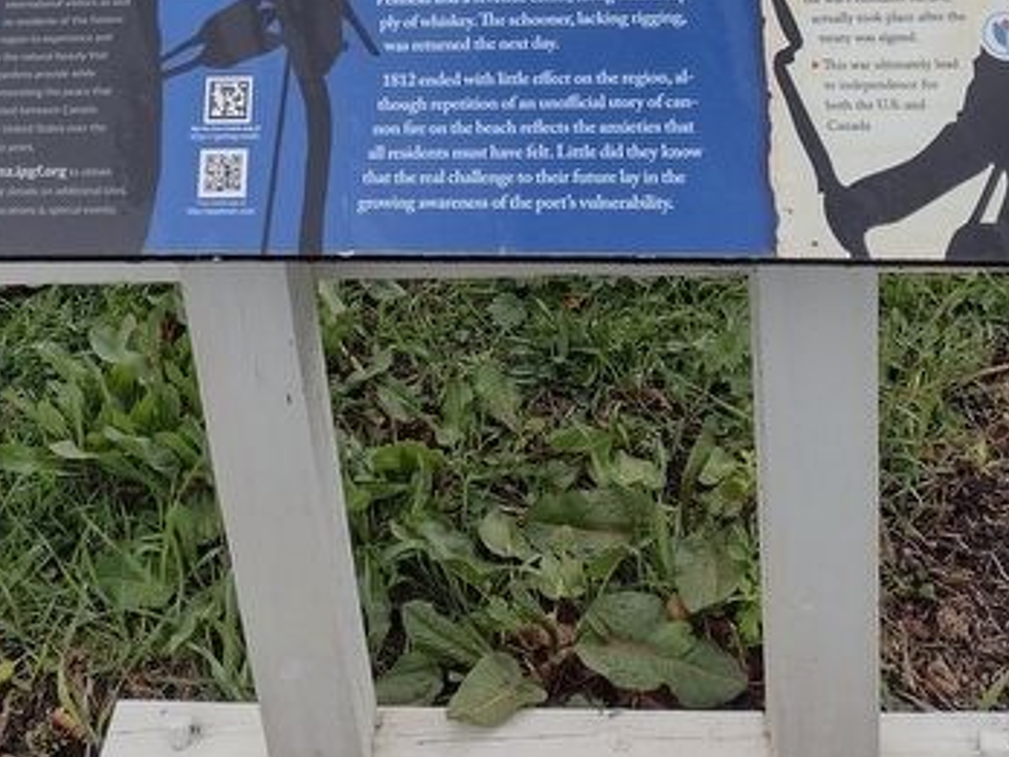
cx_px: 377
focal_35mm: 62
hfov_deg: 31.1
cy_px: -75
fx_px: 1807
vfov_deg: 22.3
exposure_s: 1/667
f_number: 1.7
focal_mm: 4.71
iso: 100
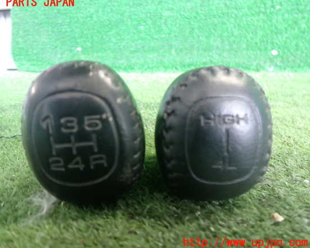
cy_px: 123
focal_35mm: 32
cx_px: 141
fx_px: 294
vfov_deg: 45.8
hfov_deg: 55.6
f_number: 2.3
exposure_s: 1/30
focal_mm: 5.4
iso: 640
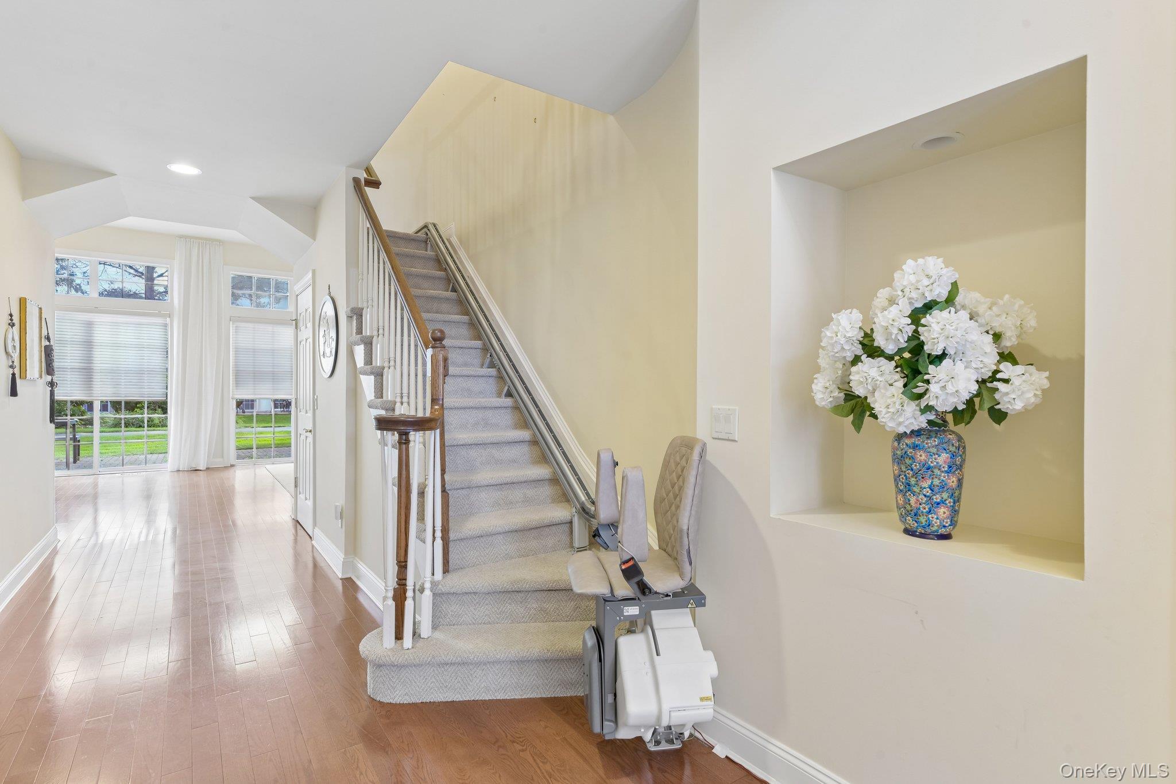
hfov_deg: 90.0
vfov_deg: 67.4
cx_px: 588
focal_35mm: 18
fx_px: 588
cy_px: 392
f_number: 9
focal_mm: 18
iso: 250
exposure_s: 1/4
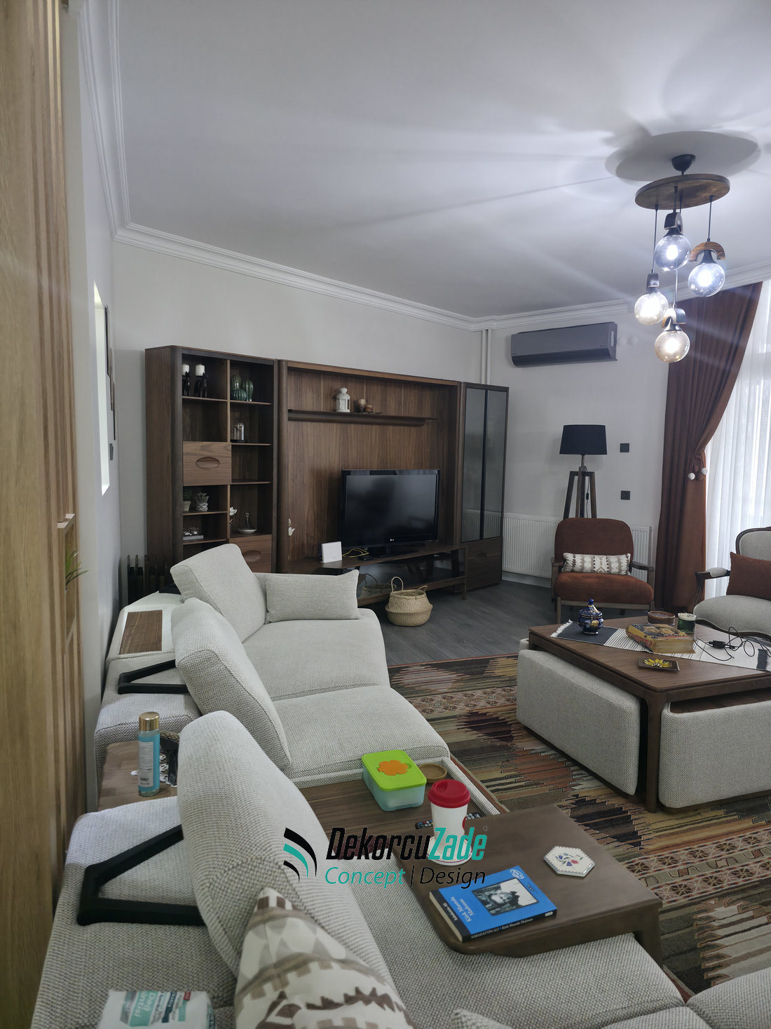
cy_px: 514
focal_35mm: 23
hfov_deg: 58.9
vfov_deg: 73.9
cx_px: 386
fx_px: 683
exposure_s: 1/50
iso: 320
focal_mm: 6.3
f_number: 1.7
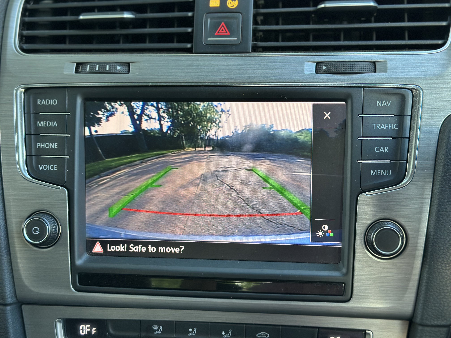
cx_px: 226
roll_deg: +1.1
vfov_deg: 30.3
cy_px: 169
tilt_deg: -21.7
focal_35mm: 48
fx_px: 625
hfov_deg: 39.7
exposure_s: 1/117
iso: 125
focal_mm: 6.86
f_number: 1.78
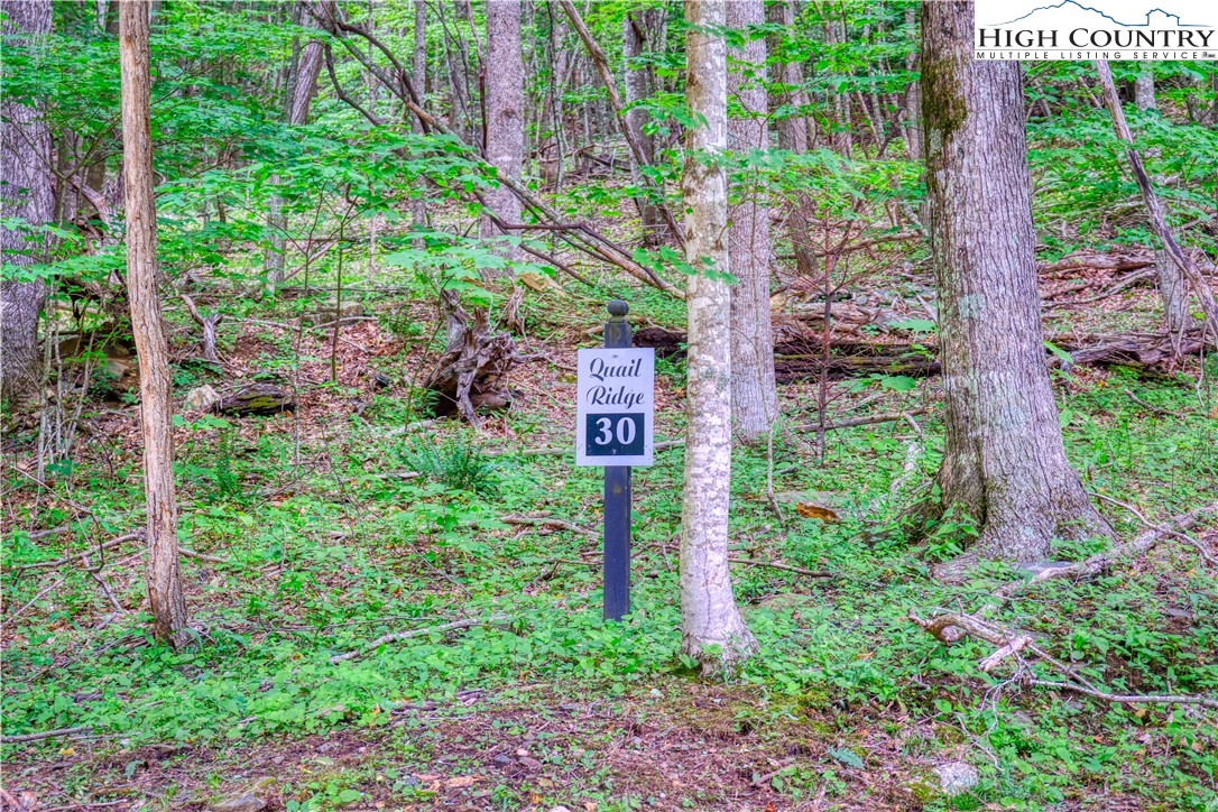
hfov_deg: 25.7
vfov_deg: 17.3
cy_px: 406
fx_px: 2673
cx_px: 609
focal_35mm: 79
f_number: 5
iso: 320
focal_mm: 52.7
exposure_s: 1/105
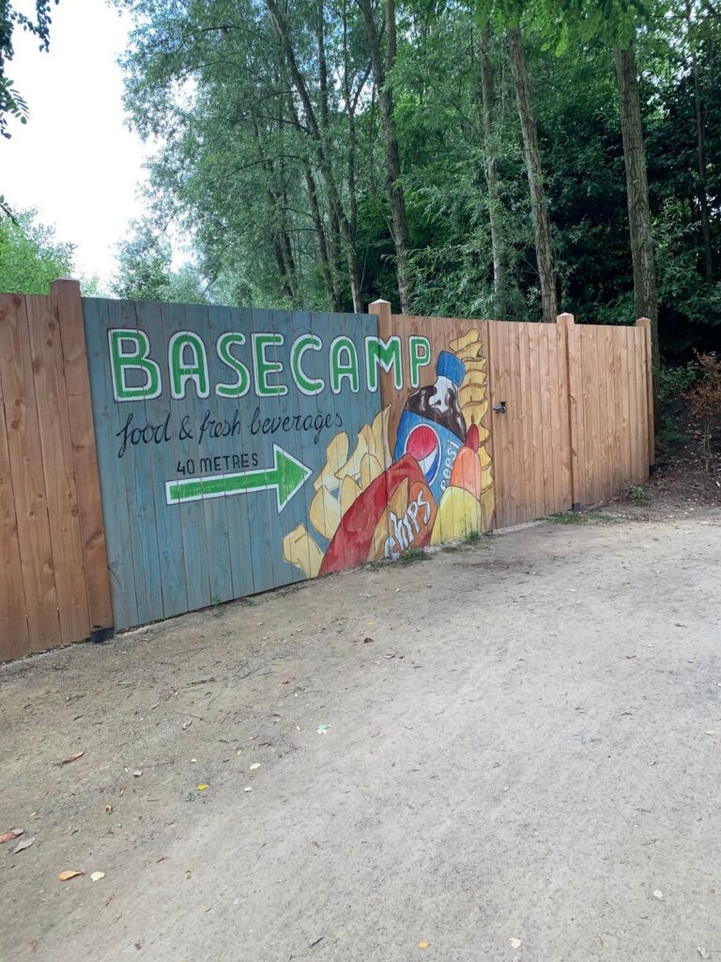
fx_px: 722
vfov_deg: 67.3
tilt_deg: -7.1
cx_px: 360
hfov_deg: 53.1
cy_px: 481
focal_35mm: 26
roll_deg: +3.7
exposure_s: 1/123
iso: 25
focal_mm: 4.25
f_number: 1.8
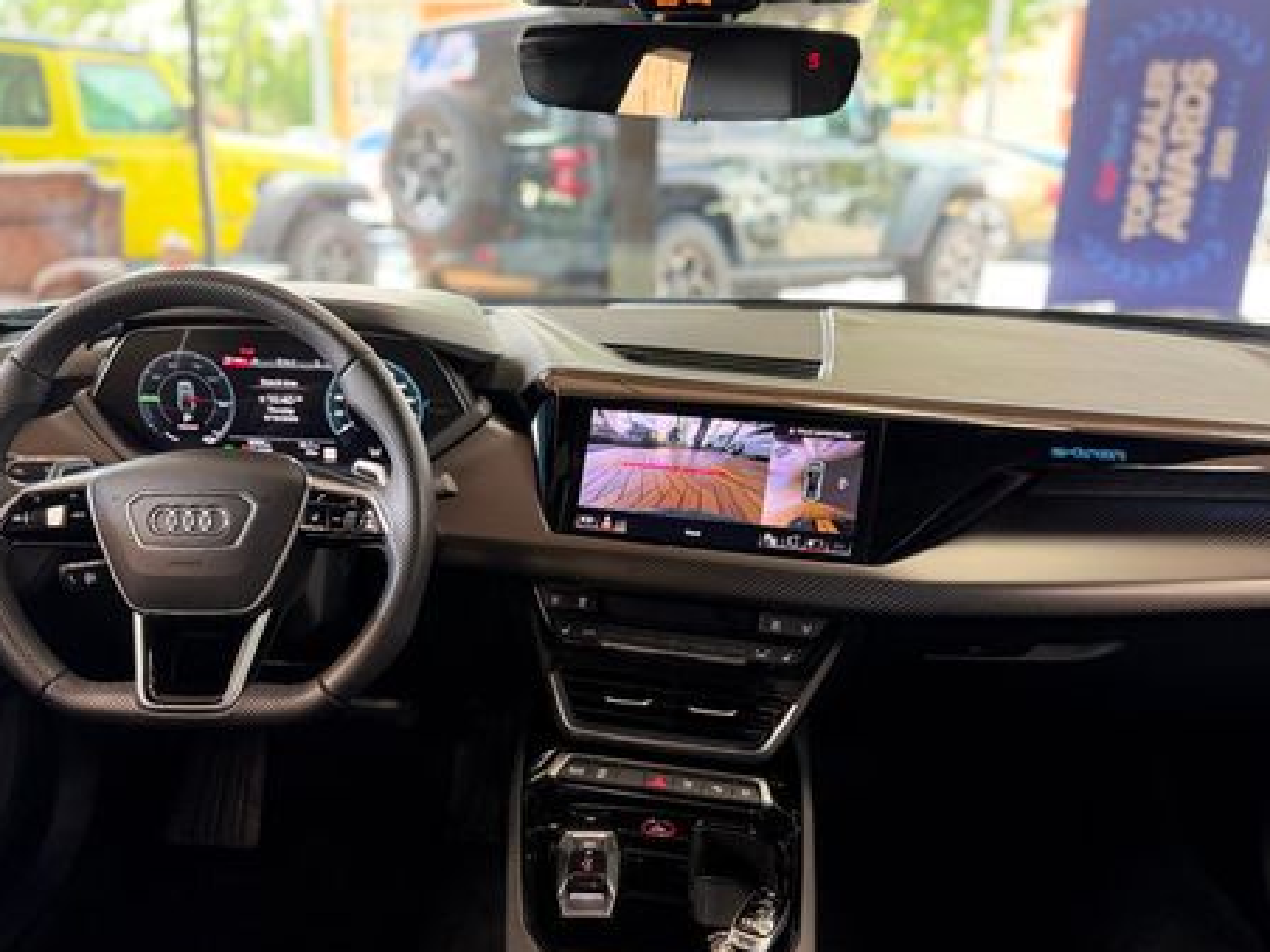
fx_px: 1247
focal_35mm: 34
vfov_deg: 41.6
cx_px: 531
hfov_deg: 53.7
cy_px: 576
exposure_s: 1/60
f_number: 1.78
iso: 250
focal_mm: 6.76
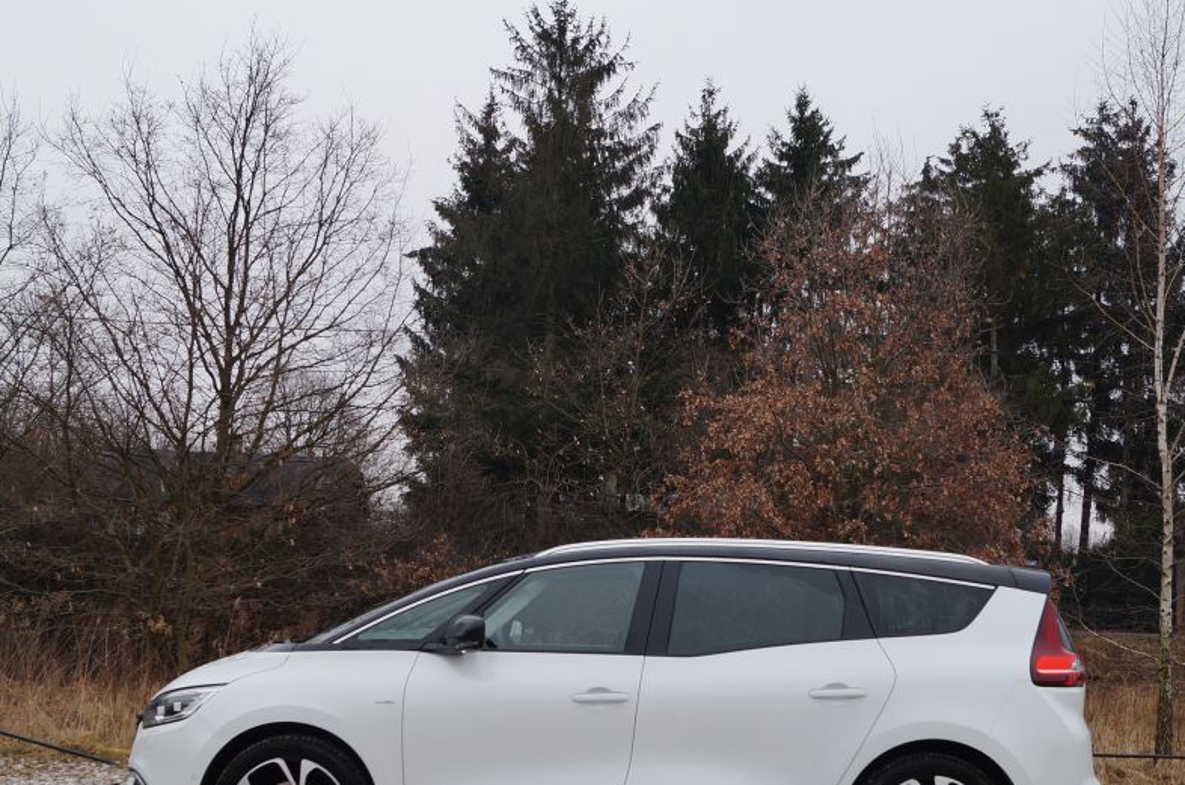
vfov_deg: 30.9
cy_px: 499
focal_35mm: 43
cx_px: 603
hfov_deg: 45.5
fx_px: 1413
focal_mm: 22
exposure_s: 1/80
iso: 100
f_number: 7.1
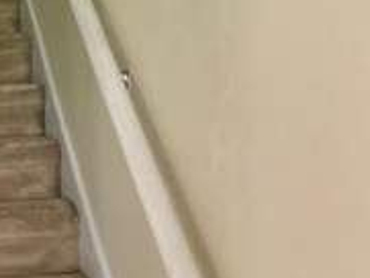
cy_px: 98
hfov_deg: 23.5
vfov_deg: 19.1
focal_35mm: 77
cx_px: -53
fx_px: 824
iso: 200
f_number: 1.8
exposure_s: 1/60
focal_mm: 3
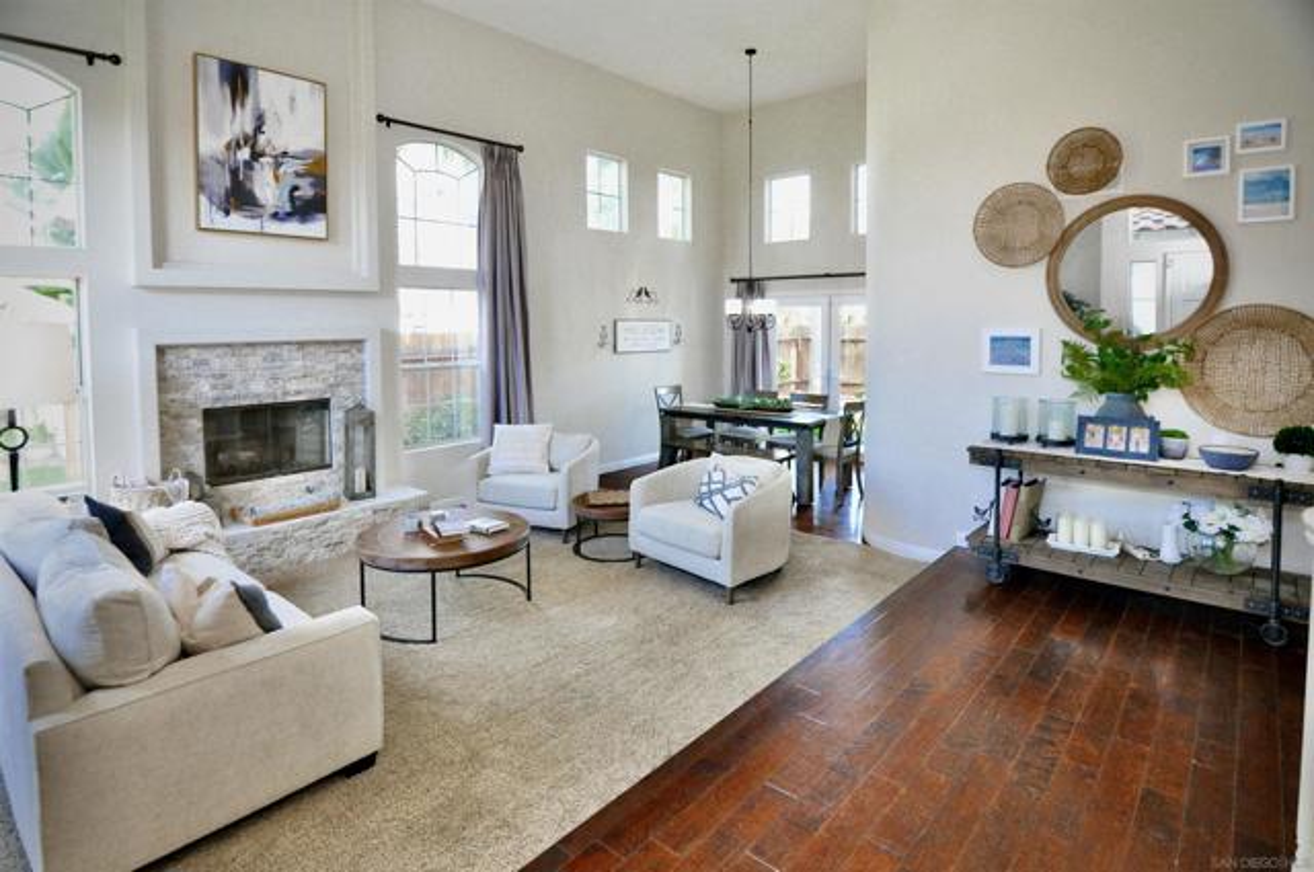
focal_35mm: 16
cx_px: 657
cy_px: 436
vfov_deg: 71.9
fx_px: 601
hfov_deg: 95.1
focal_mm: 11
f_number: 4
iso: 800
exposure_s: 1/60
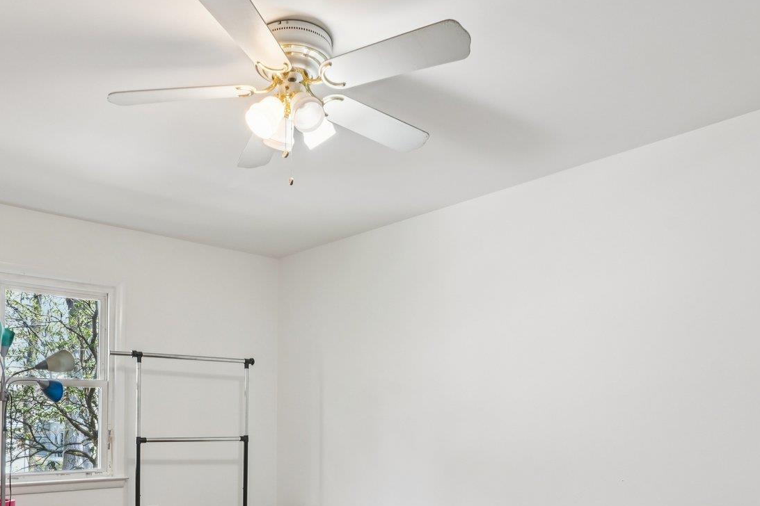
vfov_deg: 41.7
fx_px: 633
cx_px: 311
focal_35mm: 30
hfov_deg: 61.5
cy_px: 405
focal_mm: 16
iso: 400
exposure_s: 1/6
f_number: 8
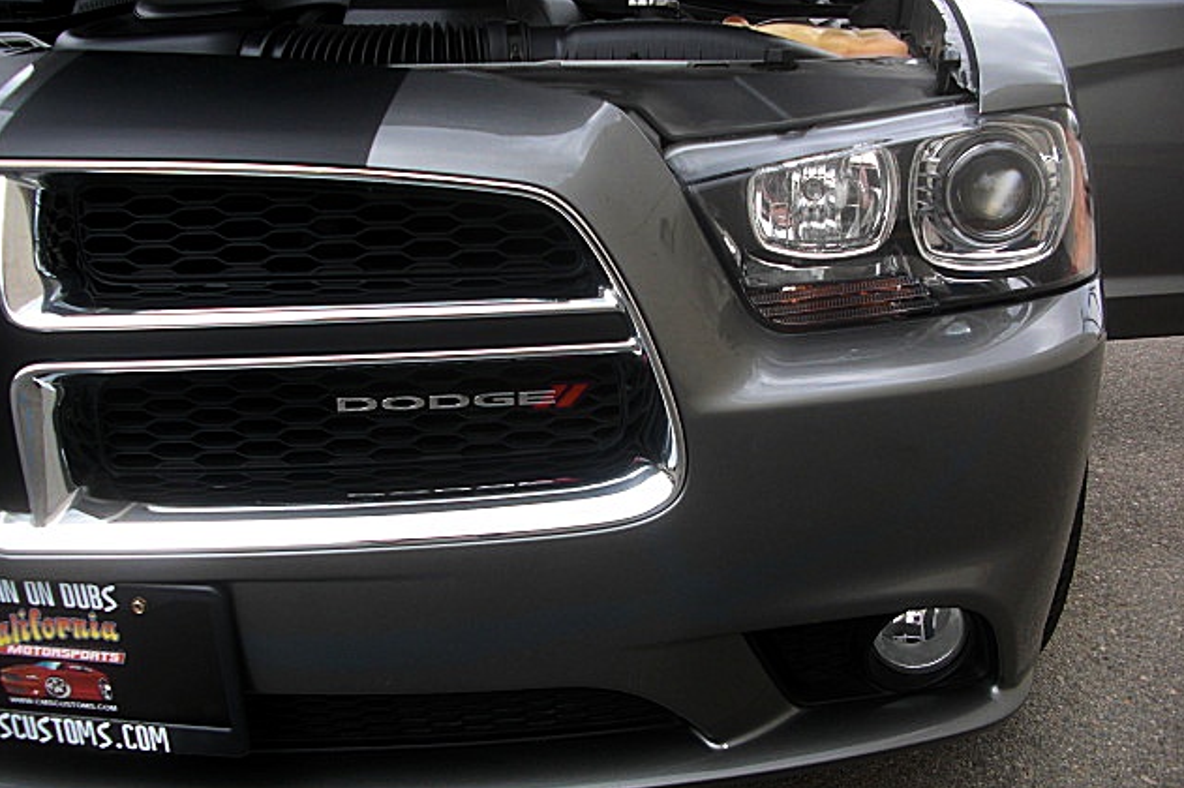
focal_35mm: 38
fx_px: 1249
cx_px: 597
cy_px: 388
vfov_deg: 35.0
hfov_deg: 50.7
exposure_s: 1/320
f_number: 2.8
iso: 50
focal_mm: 6.3
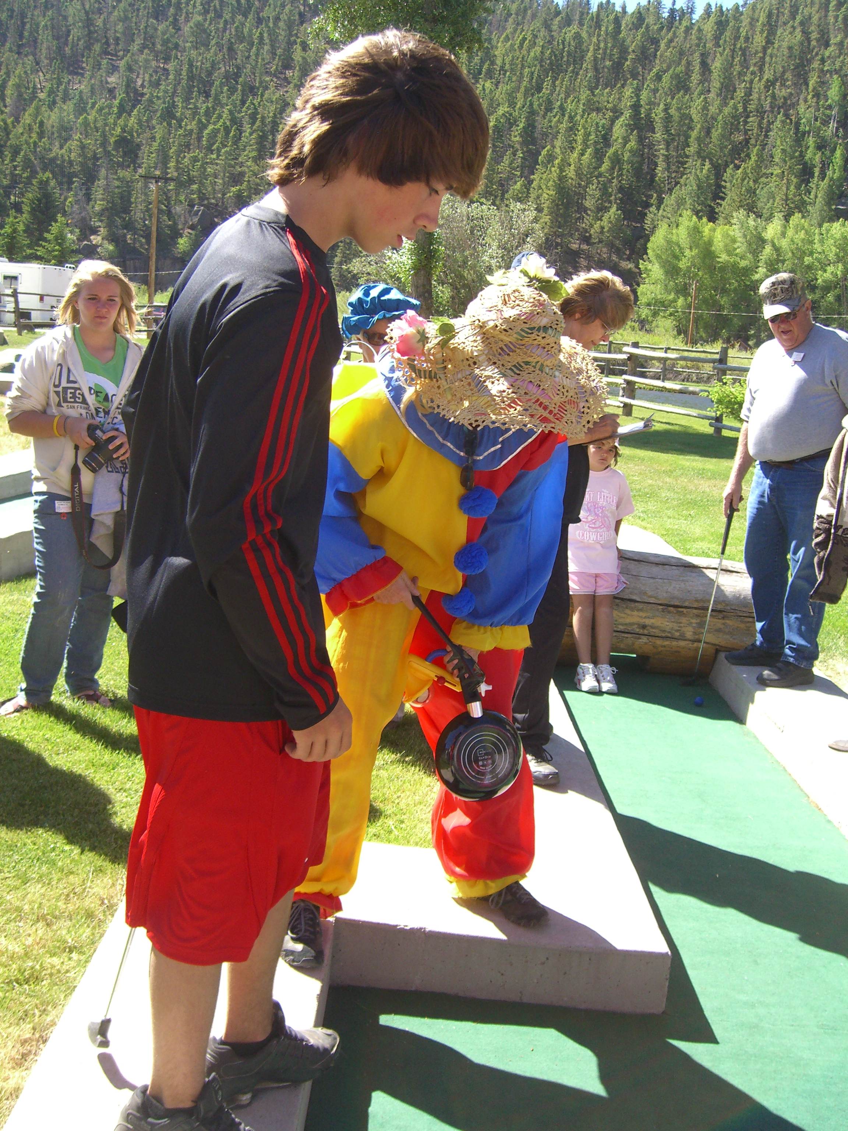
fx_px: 1241
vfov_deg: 49.0
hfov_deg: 37.7
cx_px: 424
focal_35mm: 38
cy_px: 566
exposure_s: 1/800
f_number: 2.8
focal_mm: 7.9
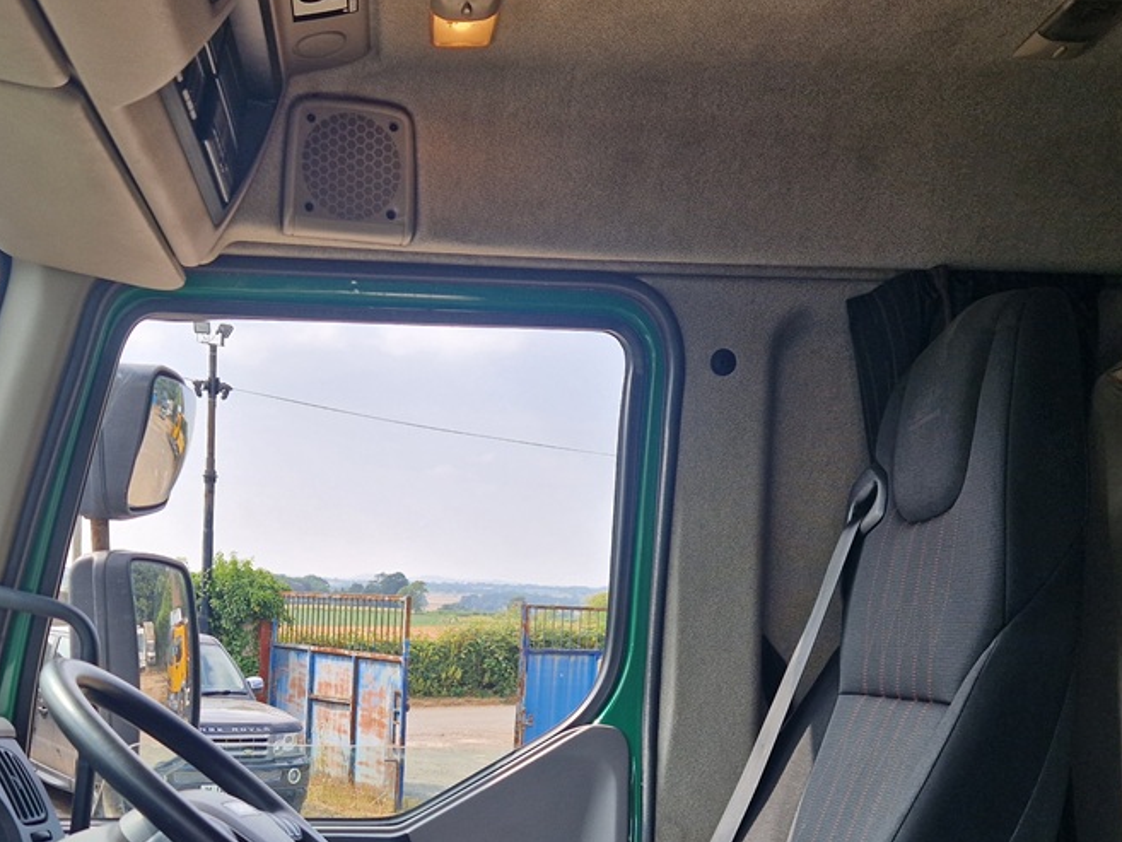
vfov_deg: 33.3
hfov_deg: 44.7
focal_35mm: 42
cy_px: 687
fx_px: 1362
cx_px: 499
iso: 50
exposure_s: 1/498
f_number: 1.8
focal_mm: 5.4
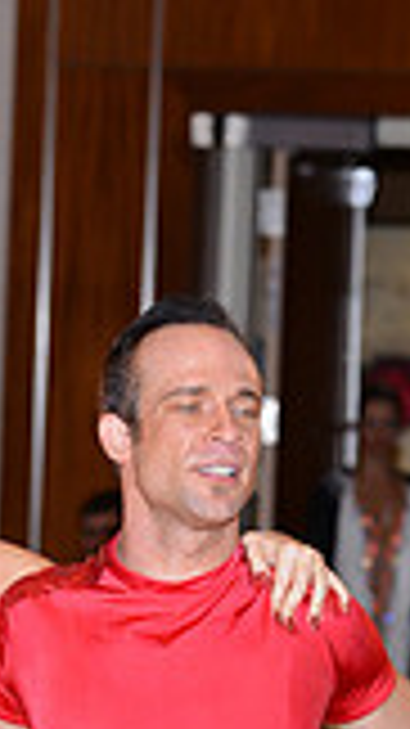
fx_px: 6249
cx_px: 97
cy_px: 1012
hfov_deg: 3.8
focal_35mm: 323
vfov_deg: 6.6
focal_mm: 86
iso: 1000
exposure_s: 1/250
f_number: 4.5
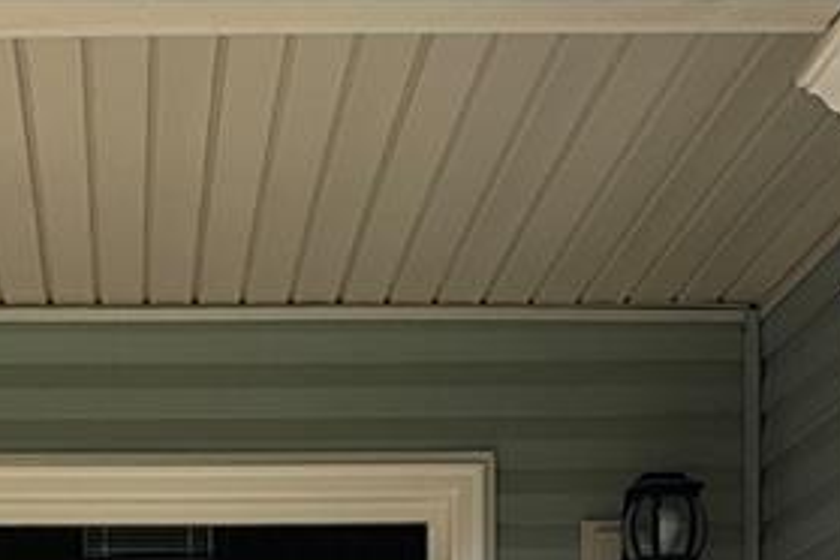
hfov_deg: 24.1
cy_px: 1051
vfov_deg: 14.3
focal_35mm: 83
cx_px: 160
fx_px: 1937
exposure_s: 1/898
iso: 25
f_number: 1.8
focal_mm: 3
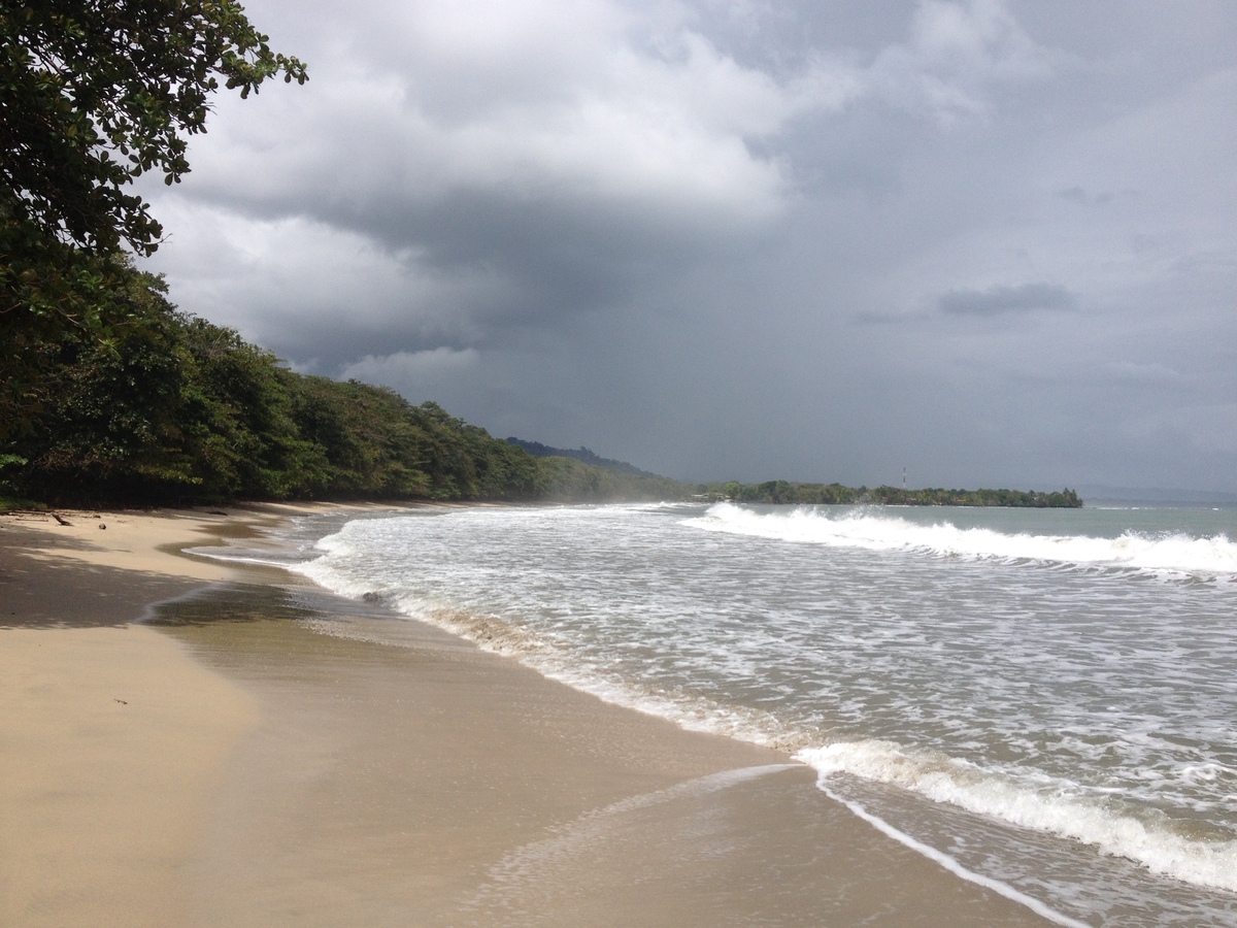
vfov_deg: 40.7
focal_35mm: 35
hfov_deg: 52.6
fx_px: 1251
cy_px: 464
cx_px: 618
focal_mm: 4.28
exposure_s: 1/3953
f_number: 2.4
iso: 50
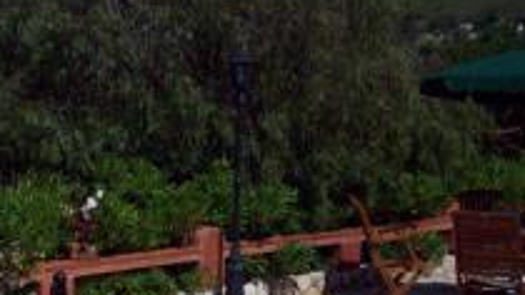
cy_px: 350
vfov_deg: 13.7
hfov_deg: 24.5
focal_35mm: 86
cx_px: 140
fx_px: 1197
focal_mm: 6.2
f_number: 5.6
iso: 80
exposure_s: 1/1214
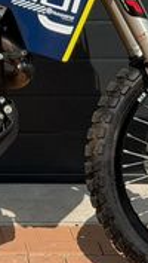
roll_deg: -0.1
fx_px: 1314
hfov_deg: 6.3
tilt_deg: -13.4
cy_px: 16
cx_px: -98
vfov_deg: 11.3
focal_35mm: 189
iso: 80
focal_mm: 6.76
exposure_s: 1/7874
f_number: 1.78
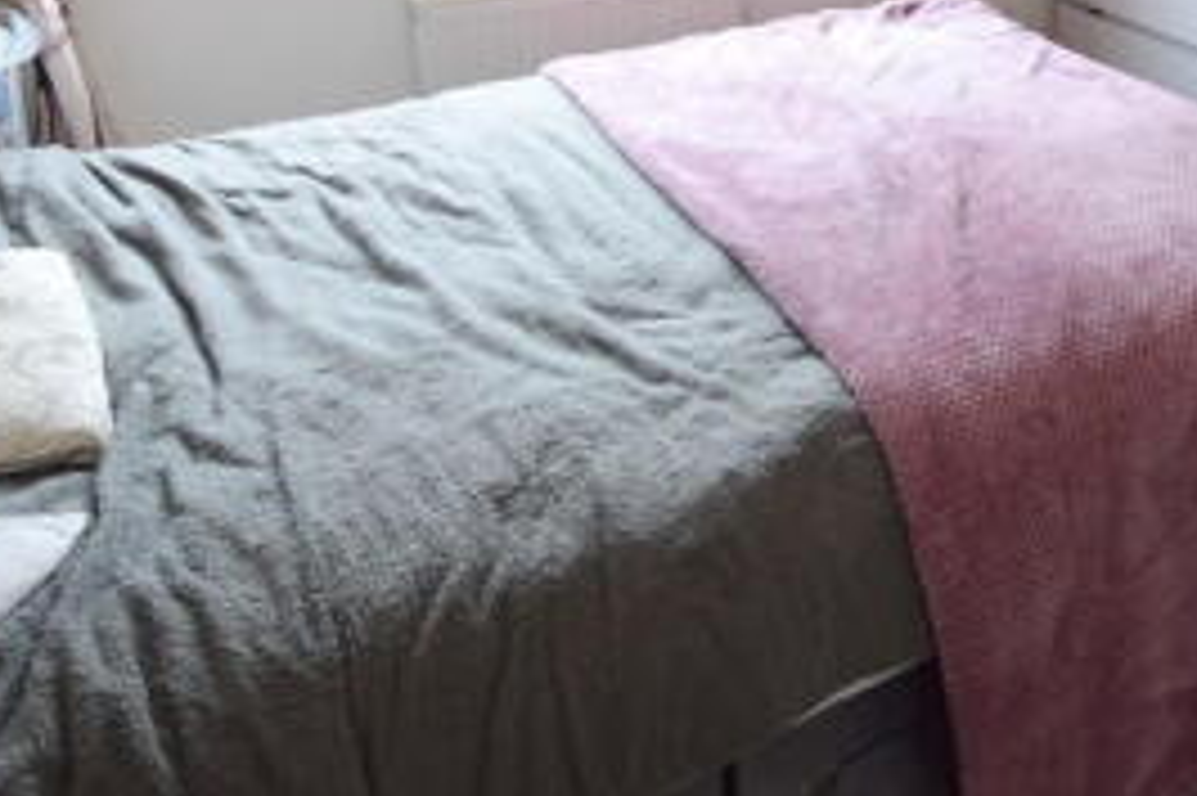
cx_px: 1195
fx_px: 1229
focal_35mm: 37
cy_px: -16
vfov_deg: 32.7
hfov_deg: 44.3
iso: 400
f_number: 5.6
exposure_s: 1/125
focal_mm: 10
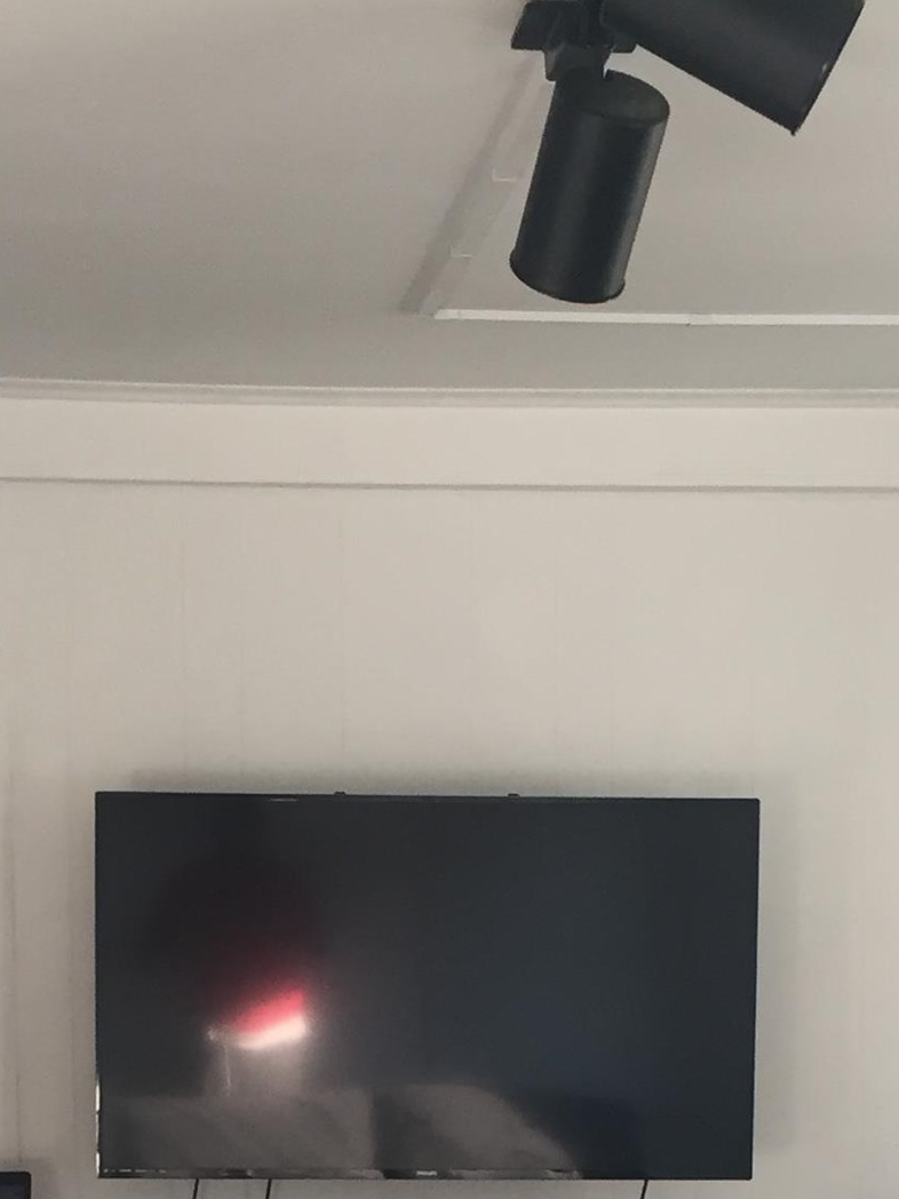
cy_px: 1252
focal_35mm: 85
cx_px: 436
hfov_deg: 17.4
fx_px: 2943
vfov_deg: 22.0
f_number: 2.2
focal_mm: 4.15
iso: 32
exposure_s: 1/30
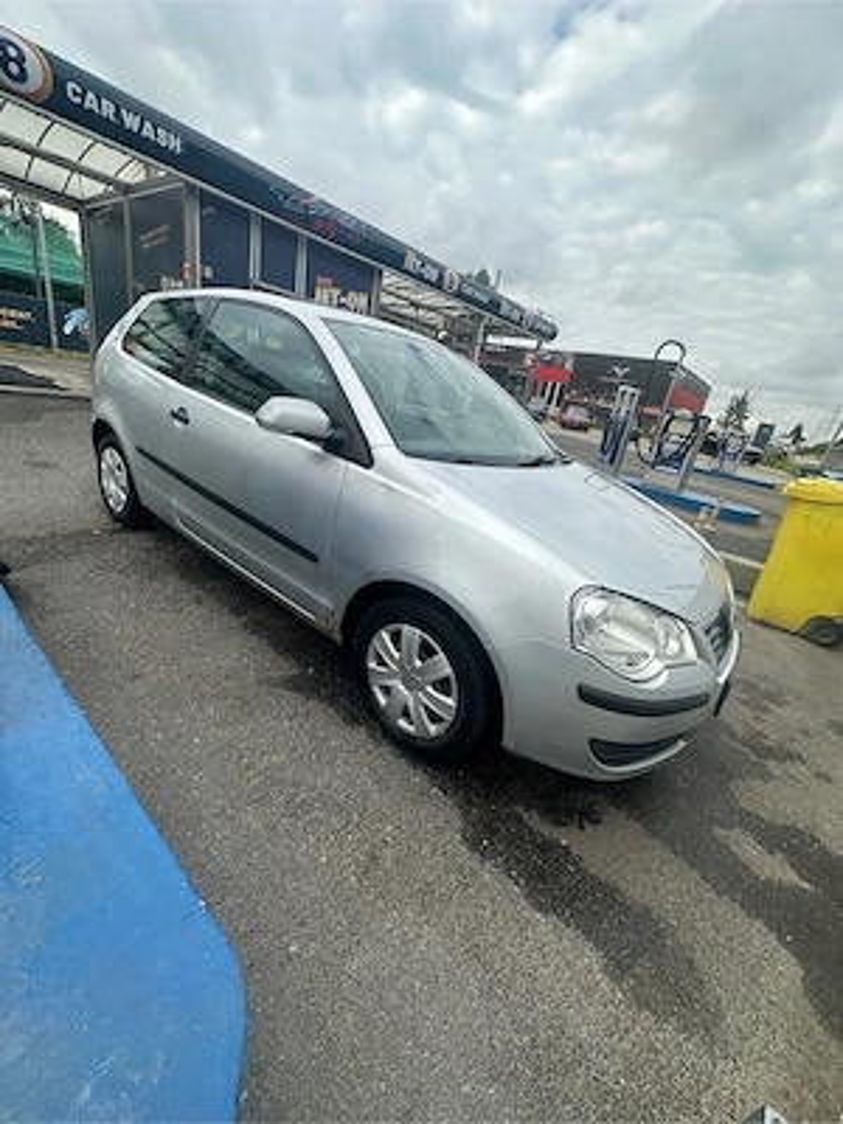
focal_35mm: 14
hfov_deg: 85.7
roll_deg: -8.8
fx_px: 455
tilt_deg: -21.6
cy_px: 562
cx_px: 422
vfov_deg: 102.1
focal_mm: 2.22
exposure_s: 1/979
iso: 40
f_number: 2.2
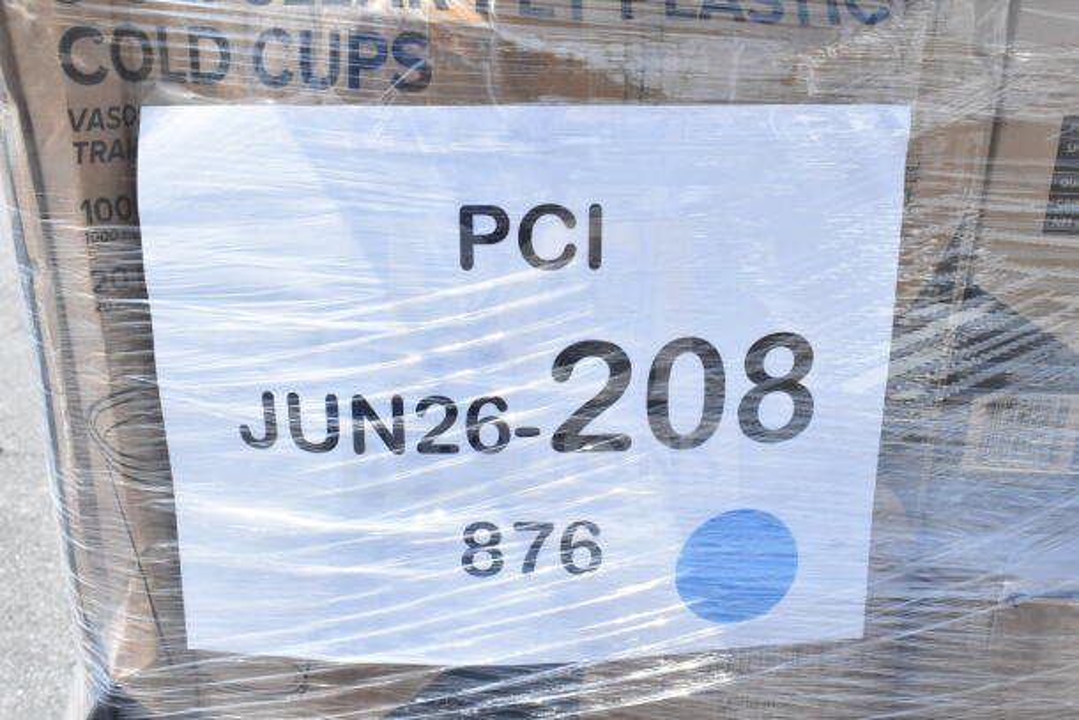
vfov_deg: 36.9
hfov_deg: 53.1
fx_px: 1079
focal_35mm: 36
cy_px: 360
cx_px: 540
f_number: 14
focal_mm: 24
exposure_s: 1/800
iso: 1600
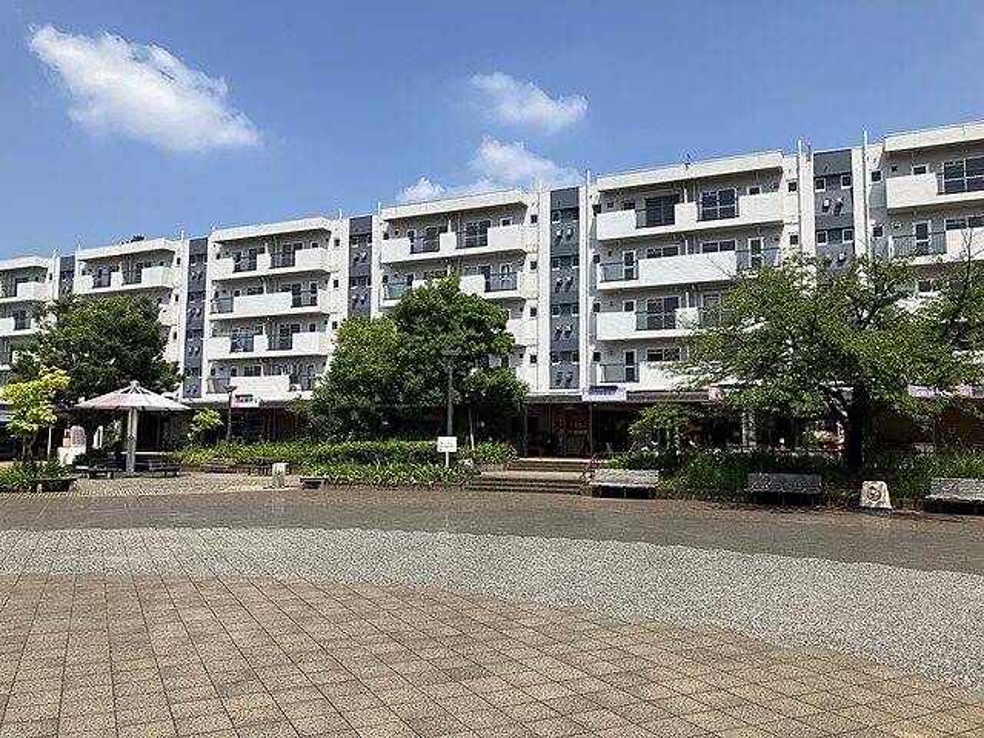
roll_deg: -1.4
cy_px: 369
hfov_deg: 63.4
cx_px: 492
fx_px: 796
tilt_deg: +3.0
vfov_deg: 49.7
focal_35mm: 28
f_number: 1.8
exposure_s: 1/2433
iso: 32
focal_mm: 3.99
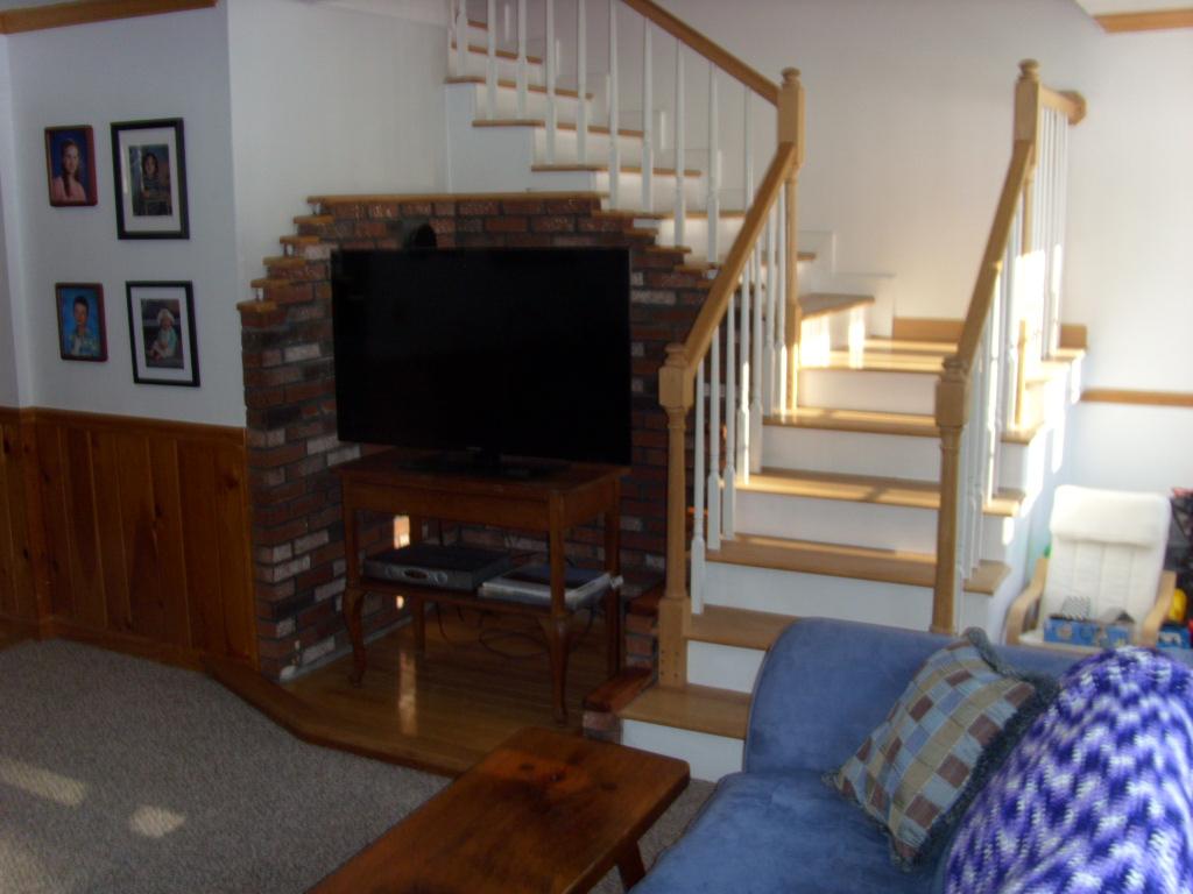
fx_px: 1241
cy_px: 447
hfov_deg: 51.4
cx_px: 596
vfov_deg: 39.7
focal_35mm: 36
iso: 100
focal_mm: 6
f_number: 3.5
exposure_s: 1/45
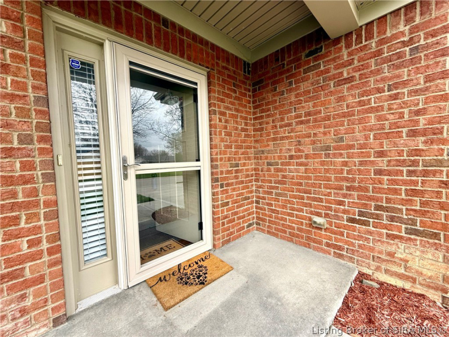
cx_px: 224
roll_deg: +1.9
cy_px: 168
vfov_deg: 85.7
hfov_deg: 102.1
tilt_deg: -2.0
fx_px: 182
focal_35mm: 14
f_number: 2.2
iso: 50
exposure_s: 1/135
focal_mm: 2.22
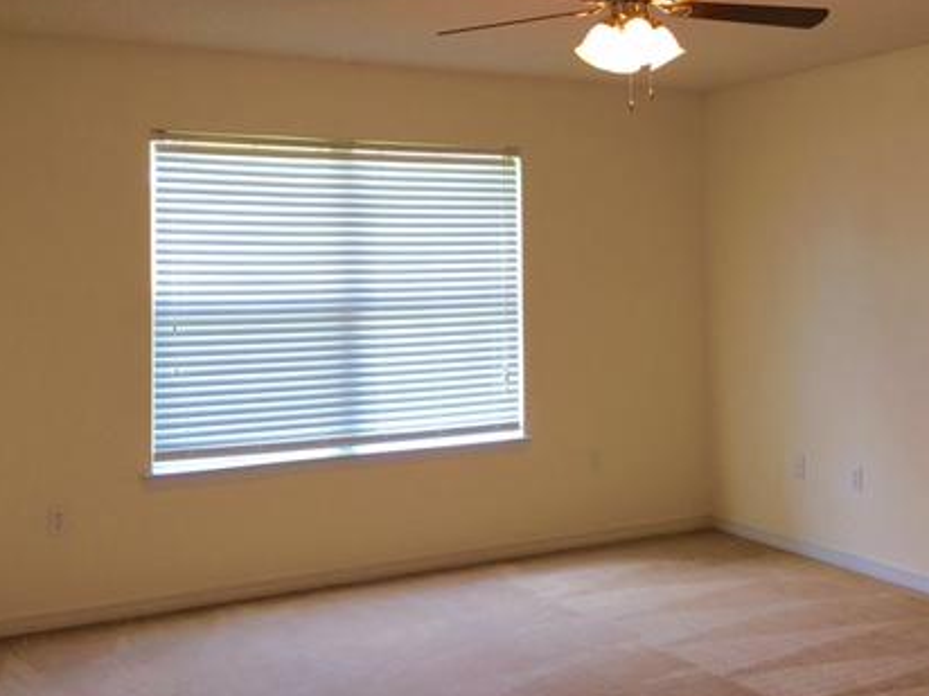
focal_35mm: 45
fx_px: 1208
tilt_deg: +0.6
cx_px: 604
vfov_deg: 32.0
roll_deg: +0.2
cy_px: 264
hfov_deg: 41.6
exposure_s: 1/30
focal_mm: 4.15
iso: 25
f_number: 2.2
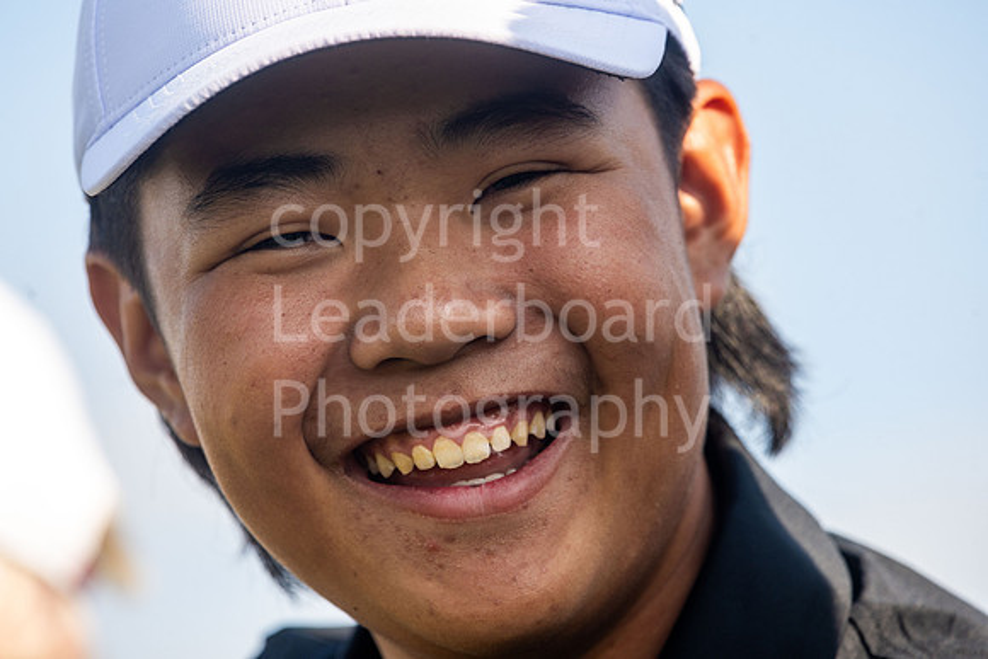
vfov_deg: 4.6
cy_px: 330
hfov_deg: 6.9
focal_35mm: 300
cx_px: 494
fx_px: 8235
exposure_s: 1/500
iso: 160
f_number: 8
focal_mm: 300
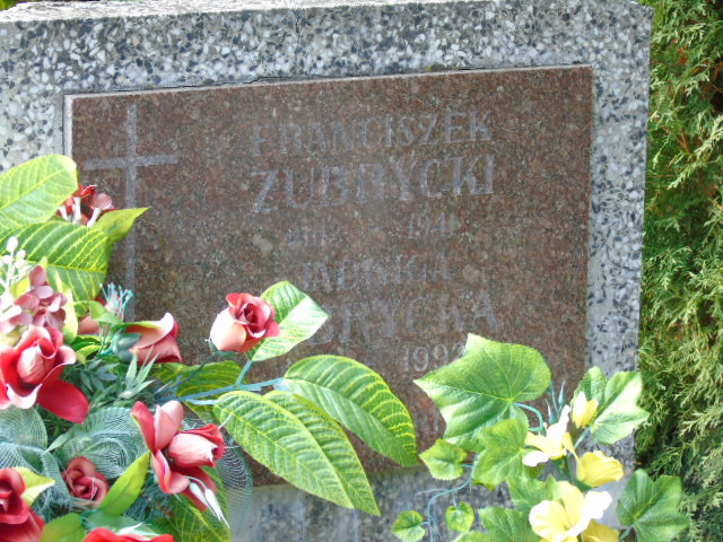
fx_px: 3384
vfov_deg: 9.2
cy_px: 271
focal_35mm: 162
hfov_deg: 12.2
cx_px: 362
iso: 320
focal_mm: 29
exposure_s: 1/125
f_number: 4.9
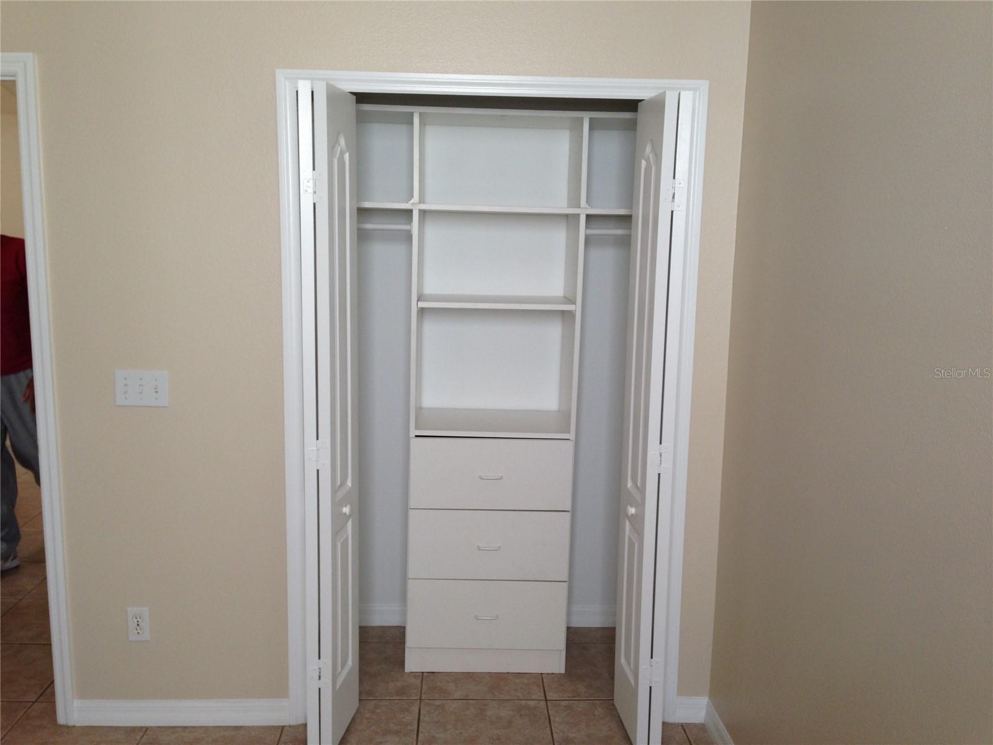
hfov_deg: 55.4
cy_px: 372
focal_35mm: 33
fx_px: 947
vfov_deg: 42.9
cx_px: 496
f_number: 2.4
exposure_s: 1/60
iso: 64
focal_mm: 4.13
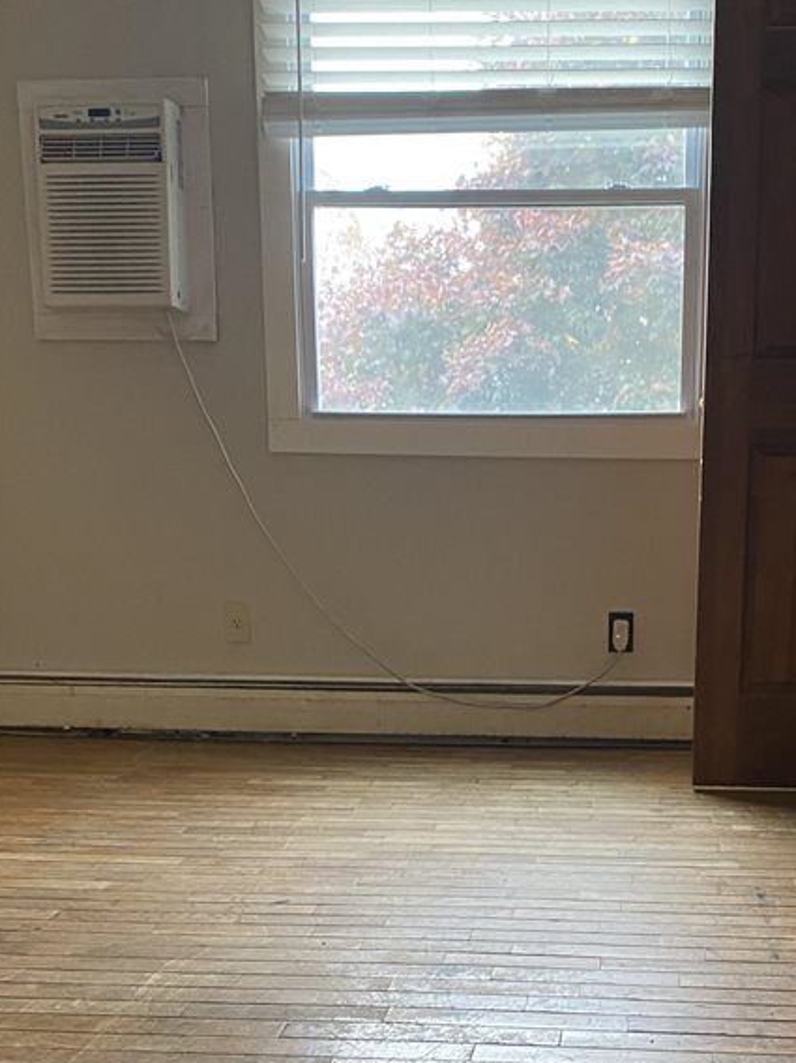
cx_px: 541
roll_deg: -0.3
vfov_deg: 42.1
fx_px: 1350
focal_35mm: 44
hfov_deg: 32.5
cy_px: 746
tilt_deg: -11.2
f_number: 1.8
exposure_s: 1/40
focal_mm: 4.25
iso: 400
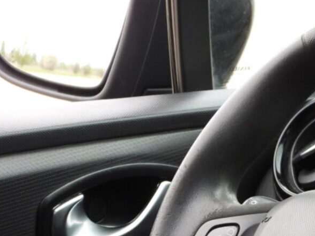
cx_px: 356
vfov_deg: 6.4
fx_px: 2111
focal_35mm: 232
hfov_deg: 8.5
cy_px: 294
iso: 200
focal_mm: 15.3
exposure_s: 1/60
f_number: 3.5
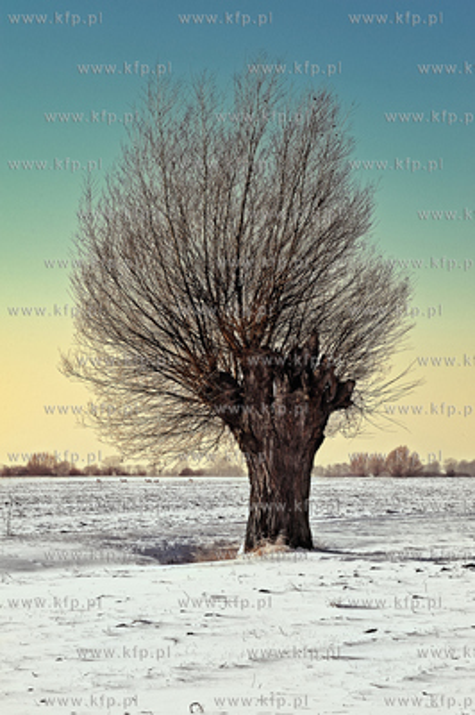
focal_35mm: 125
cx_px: 238
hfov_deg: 10.9
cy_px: 358
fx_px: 2478
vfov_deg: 16.4
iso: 200
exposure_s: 1/125
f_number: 14
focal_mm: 125
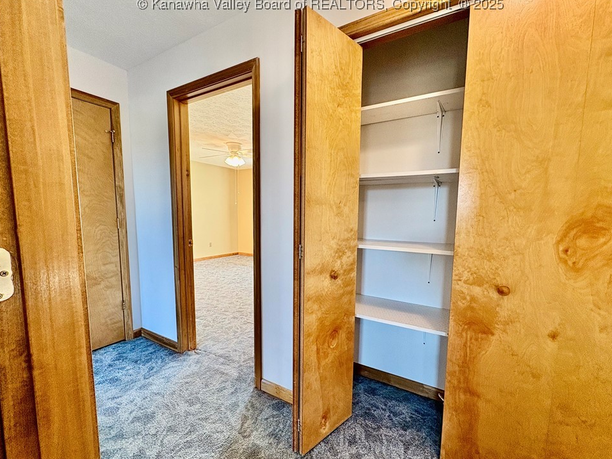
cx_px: 320
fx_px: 265
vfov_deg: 81.7
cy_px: 241
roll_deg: +0.5
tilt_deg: -5.2
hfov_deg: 98.1
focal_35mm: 15
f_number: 2.2
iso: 160
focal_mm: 2.22
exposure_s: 1/60
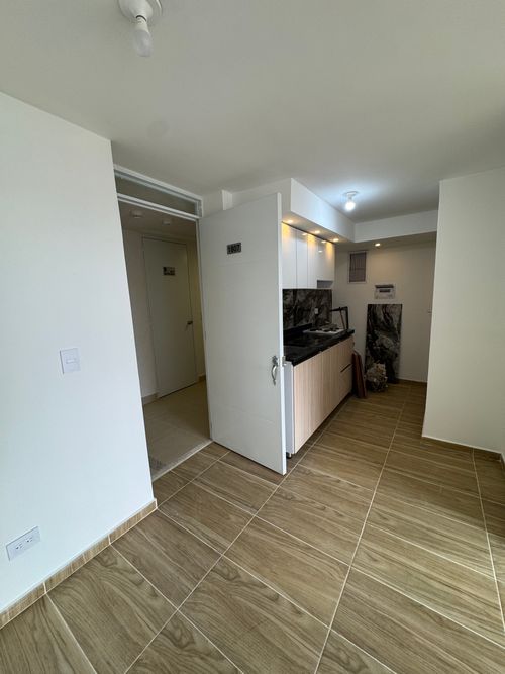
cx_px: 252
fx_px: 272
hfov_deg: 85.7
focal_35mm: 14
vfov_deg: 102.1
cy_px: 337
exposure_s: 1/120
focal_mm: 2.22
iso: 100
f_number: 2.2
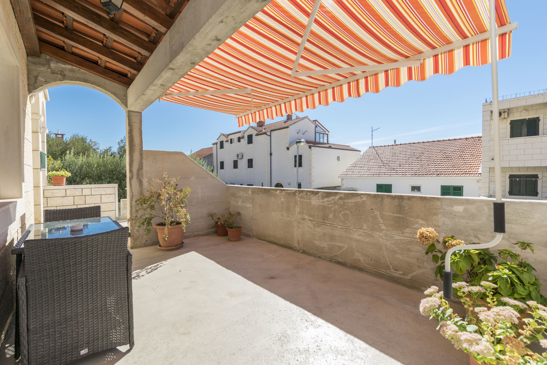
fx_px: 228
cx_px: 274
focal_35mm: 15
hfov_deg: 100.4
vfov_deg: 77.3
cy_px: 182
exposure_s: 1/200
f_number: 8
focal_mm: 10
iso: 100
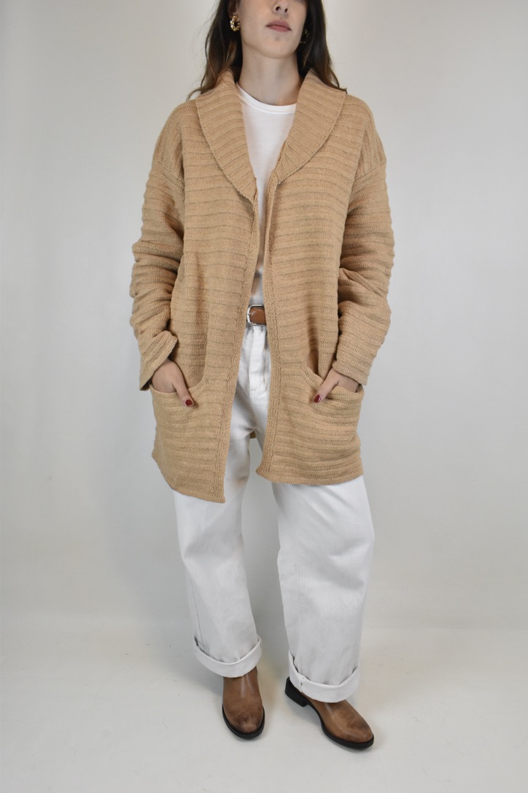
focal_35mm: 27
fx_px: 594
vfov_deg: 67.4
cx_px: 264
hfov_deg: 47.9
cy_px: 396
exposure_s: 1/60
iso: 1600
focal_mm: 18
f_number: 13
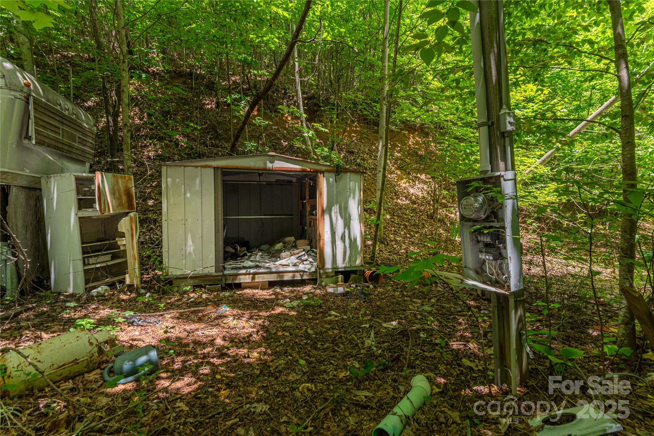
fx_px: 309
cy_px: 218
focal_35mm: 17
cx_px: 327
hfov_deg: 93.3
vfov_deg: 70.5
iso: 640
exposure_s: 1/500
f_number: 7.1
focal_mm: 17
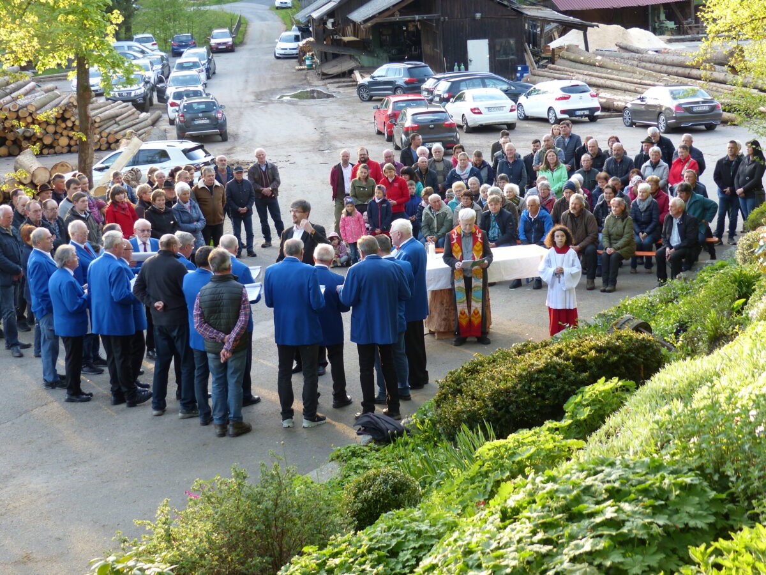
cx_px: 383
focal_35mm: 63
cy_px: 288
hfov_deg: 30.7
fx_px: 1394
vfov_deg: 23.3
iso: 100
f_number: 2.8
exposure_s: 1/60
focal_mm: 11.4
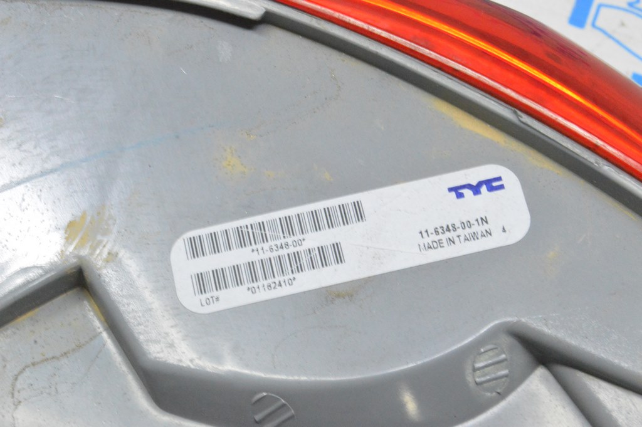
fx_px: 1470
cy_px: 214
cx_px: 321
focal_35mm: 82
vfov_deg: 16.5
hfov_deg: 24.6
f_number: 20
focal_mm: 55
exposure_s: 1/15
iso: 6400
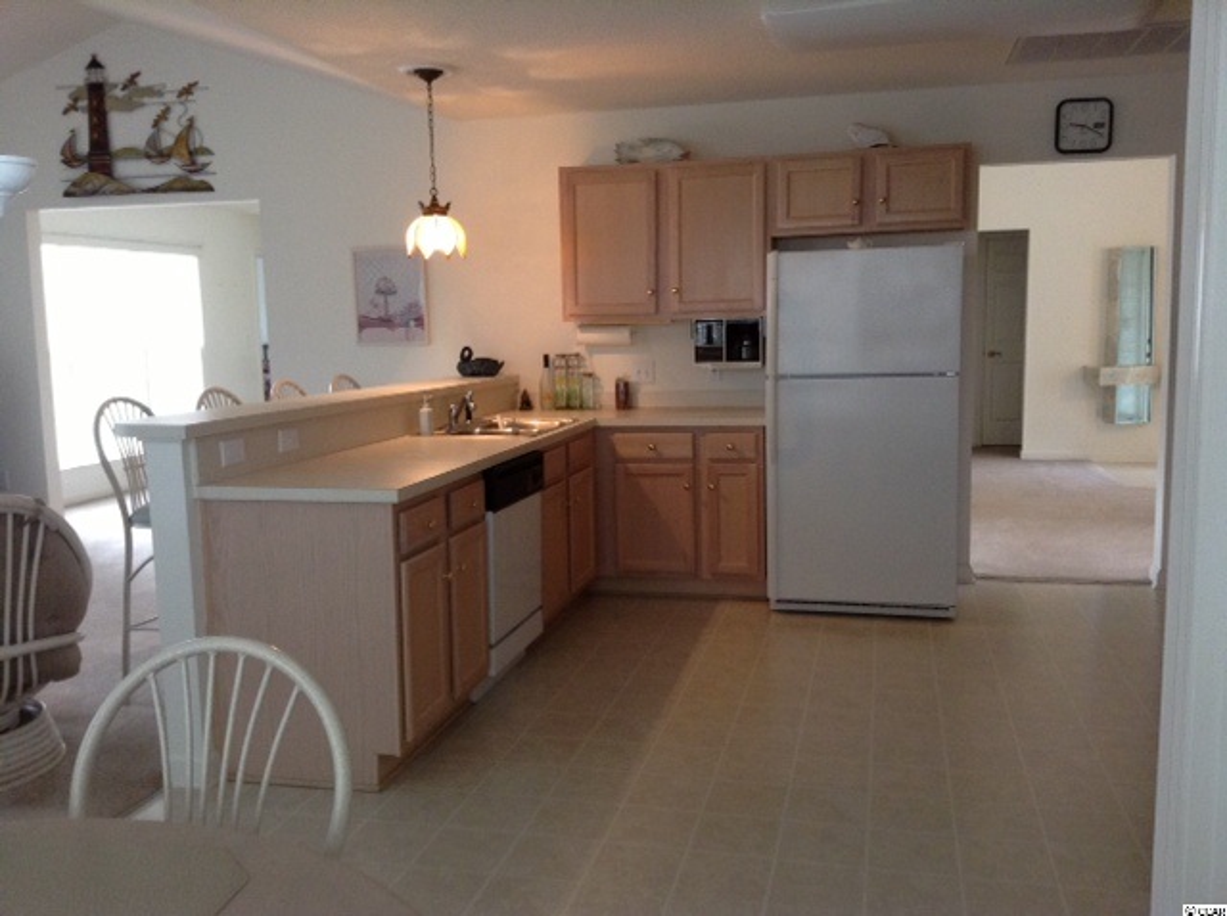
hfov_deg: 55.4
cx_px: 614
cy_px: 458
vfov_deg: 42.8
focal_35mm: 33
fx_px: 1168
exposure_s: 1/24
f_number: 2.4
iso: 100
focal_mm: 3.3
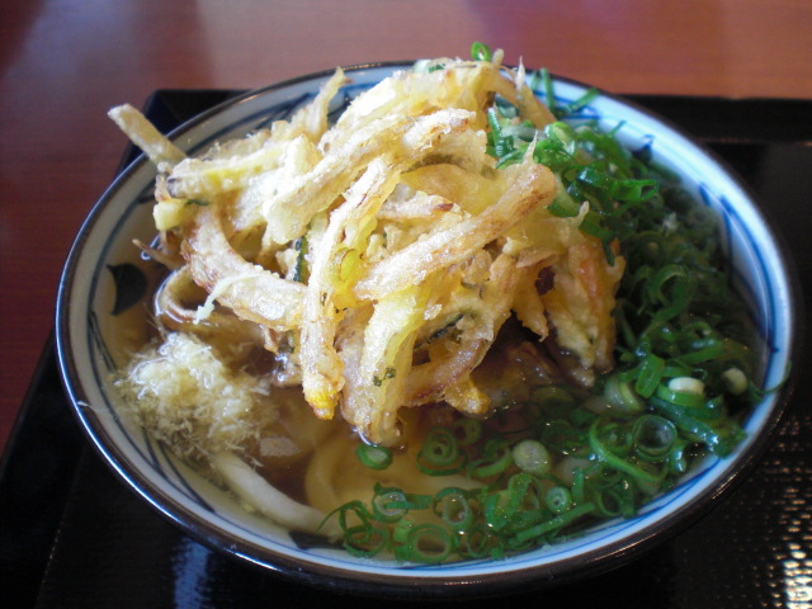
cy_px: 304
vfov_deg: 37.7
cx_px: 406
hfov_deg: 49.0
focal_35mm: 38
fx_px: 891
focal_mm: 6.3
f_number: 3.1
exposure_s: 1/100
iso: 200
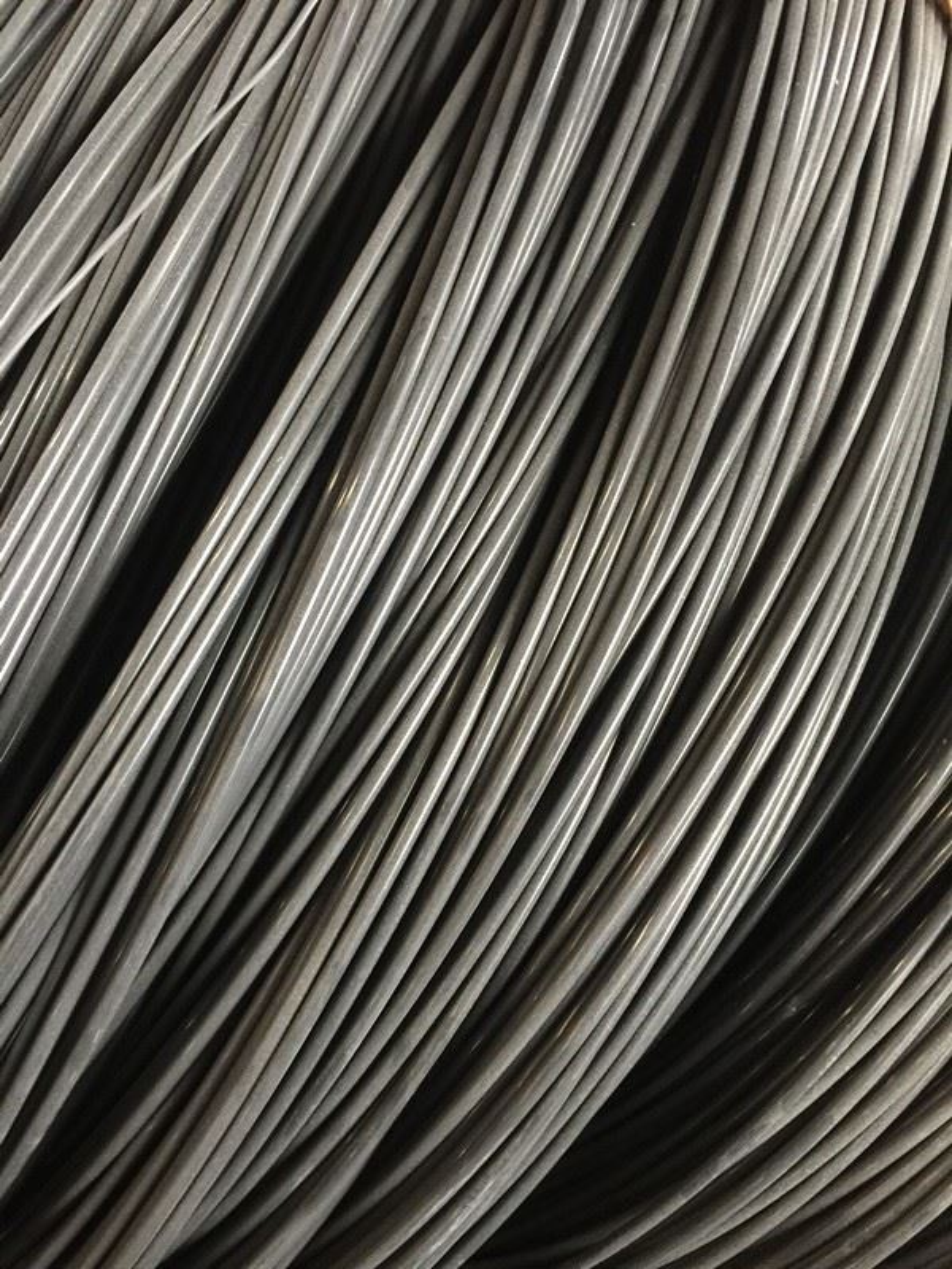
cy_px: 634
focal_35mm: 29
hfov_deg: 48.2
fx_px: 1063
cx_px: 476
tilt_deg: -55.2
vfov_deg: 61.7
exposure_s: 1/4
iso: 80
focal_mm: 4.15
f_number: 2.2
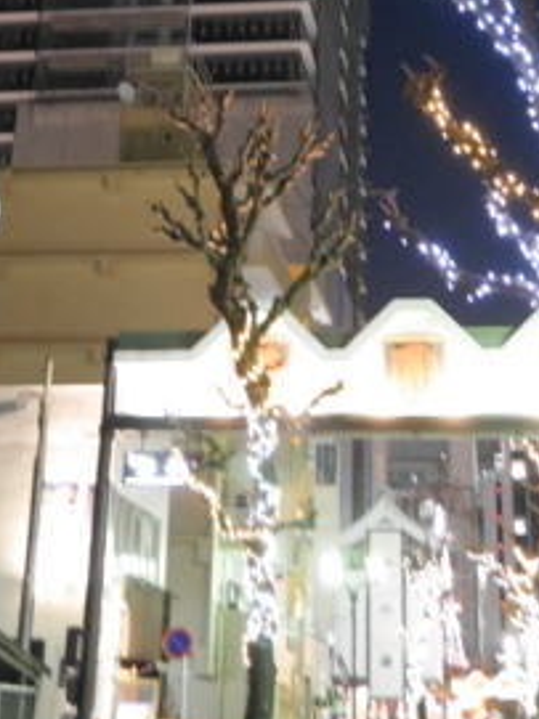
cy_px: -27
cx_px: 293
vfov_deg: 25.8
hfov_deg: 20.7
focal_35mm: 71
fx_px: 1475
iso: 3200
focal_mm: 16
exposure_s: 1/6
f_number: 4
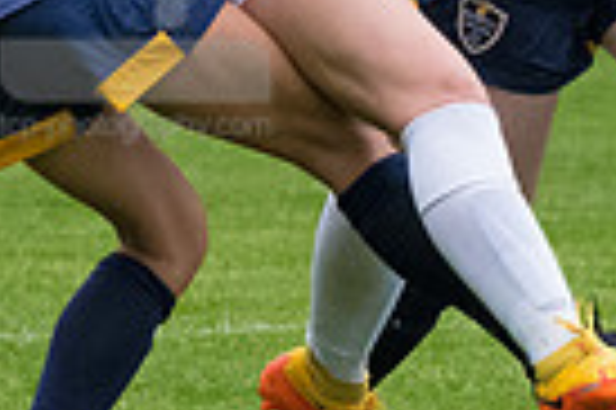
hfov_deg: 1.4
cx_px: 135
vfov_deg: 0.9
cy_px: -18
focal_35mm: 1527
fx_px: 26097
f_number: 5.6
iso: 4000
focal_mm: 240
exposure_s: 1/1600
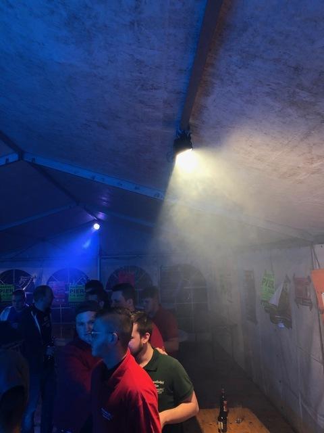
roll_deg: +1.2
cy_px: 216
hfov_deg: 49.7
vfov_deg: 63.4
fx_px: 349
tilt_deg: +7.7
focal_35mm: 28
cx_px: 162
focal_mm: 3.99
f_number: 1.8
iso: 64
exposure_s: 1/17
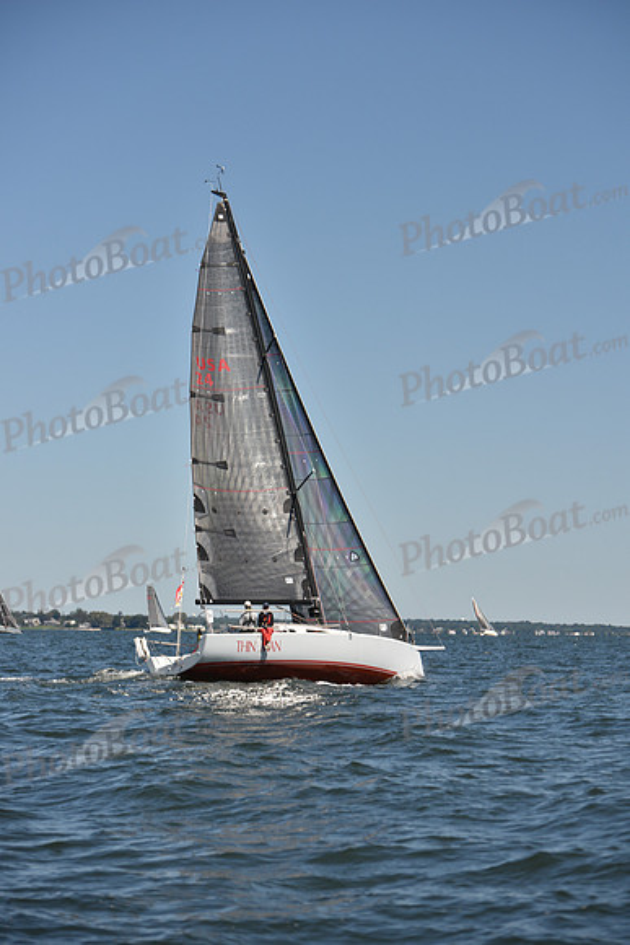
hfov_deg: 15.2
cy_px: 472
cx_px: 315
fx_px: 2361
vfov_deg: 22.6
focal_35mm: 90
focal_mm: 90
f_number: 4
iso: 250
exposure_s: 1/1250
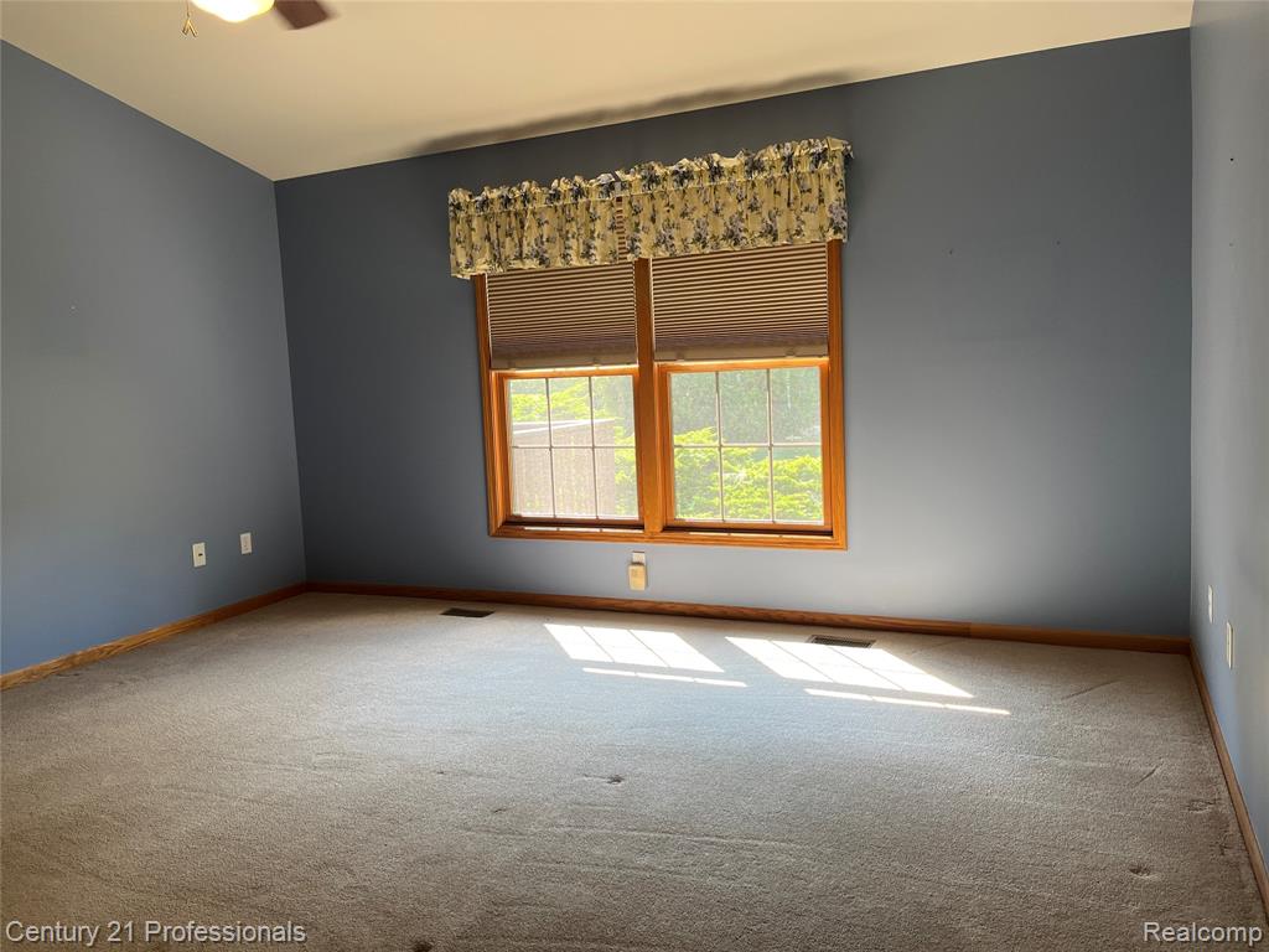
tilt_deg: -5.4
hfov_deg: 67.3
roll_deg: +3.5
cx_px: 634
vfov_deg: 53.1
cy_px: 476
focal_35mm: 26
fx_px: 953
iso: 80
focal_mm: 5.1
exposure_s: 1/120
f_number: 1.6
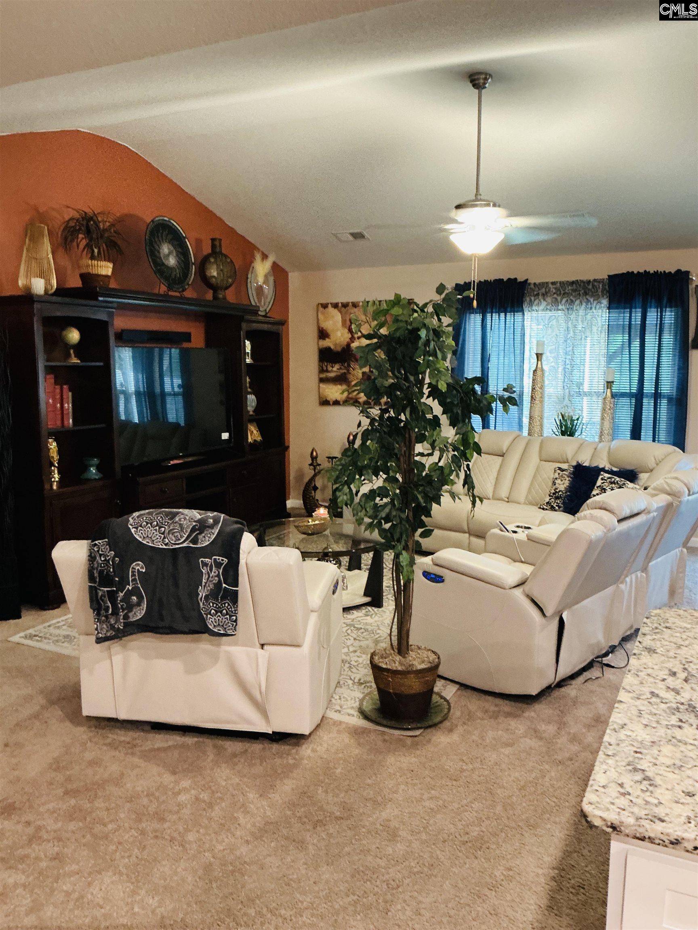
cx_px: 349
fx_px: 780
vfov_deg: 61.7
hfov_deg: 48.2
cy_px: 465
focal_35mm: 29
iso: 250
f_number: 1.8
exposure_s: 1/30
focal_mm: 3
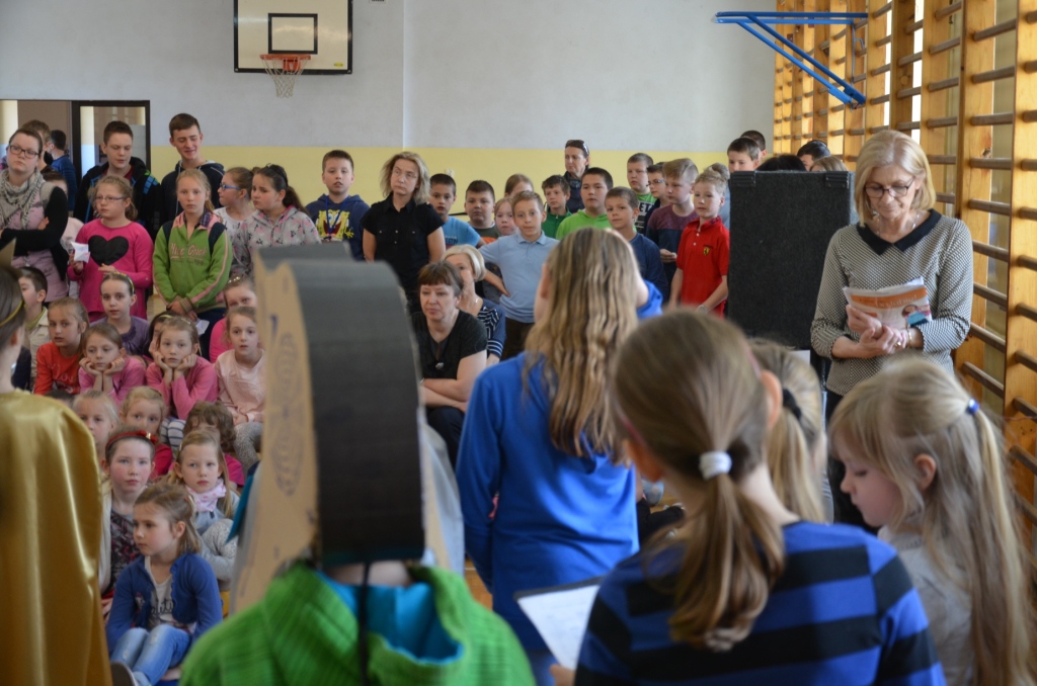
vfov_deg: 22.5
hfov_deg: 33.5
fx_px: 1725
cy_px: 343
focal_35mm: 60
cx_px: 518
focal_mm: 40
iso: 640
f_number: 4.5
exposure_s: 1/60
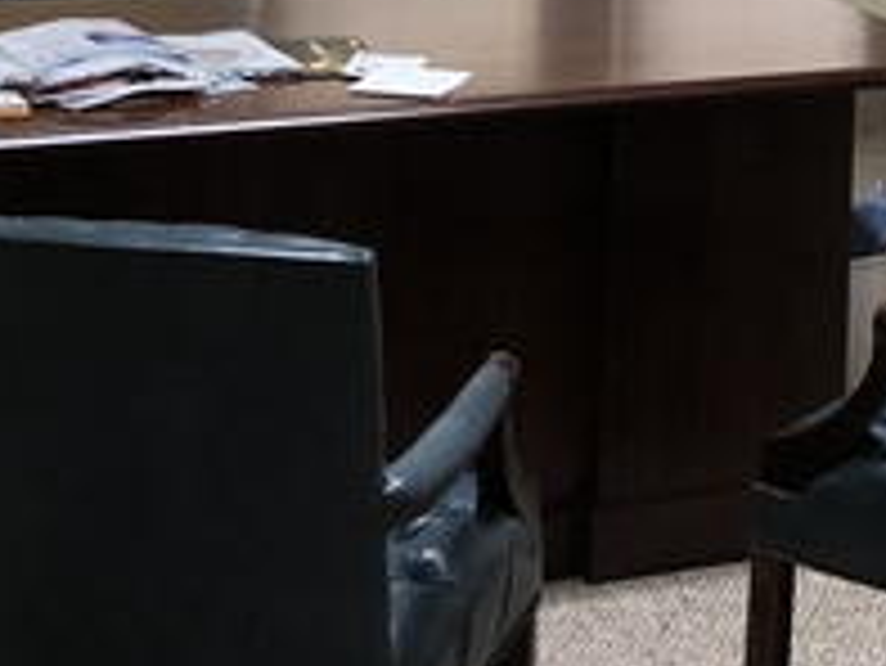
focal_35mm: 110
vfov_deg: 12.4
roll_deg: -1.8
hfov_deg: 17.7
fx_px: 2817
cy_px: -495
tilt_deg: -1.5
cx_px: 717
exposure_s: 1/24
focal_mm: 3.99
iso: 40
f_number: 1.8
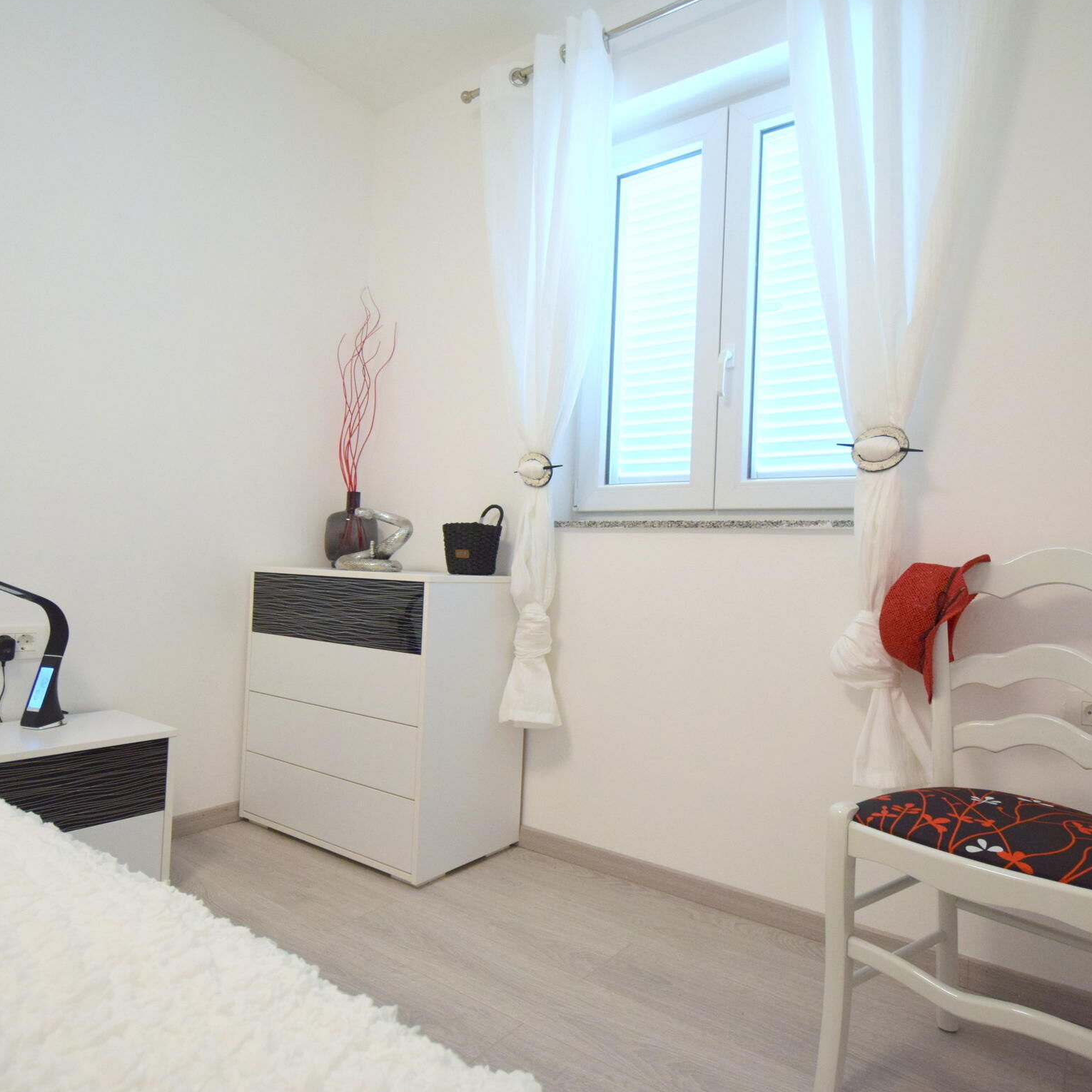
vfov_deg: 74.8
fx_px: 714
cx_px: 592
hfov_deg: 74.7
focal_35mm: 20
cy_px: 527
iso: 1100
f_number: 3.5
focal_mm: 10
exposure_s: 1/60
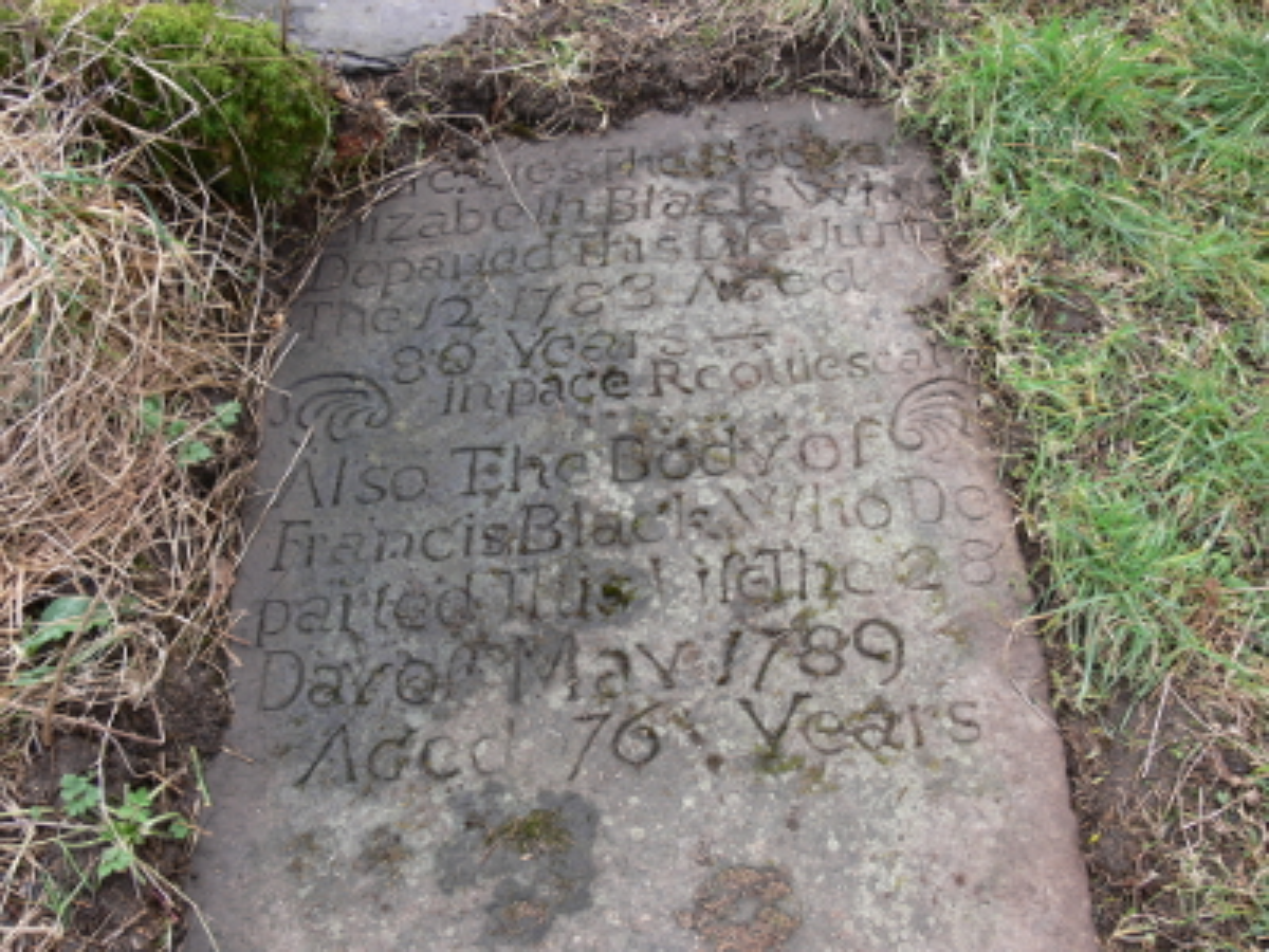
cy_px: 476
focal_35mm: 35
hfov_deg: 52.6
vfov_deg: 40.7
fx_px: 1283
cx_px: 634
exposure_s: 1/60
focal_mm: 7.4
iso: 80
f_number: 3.6
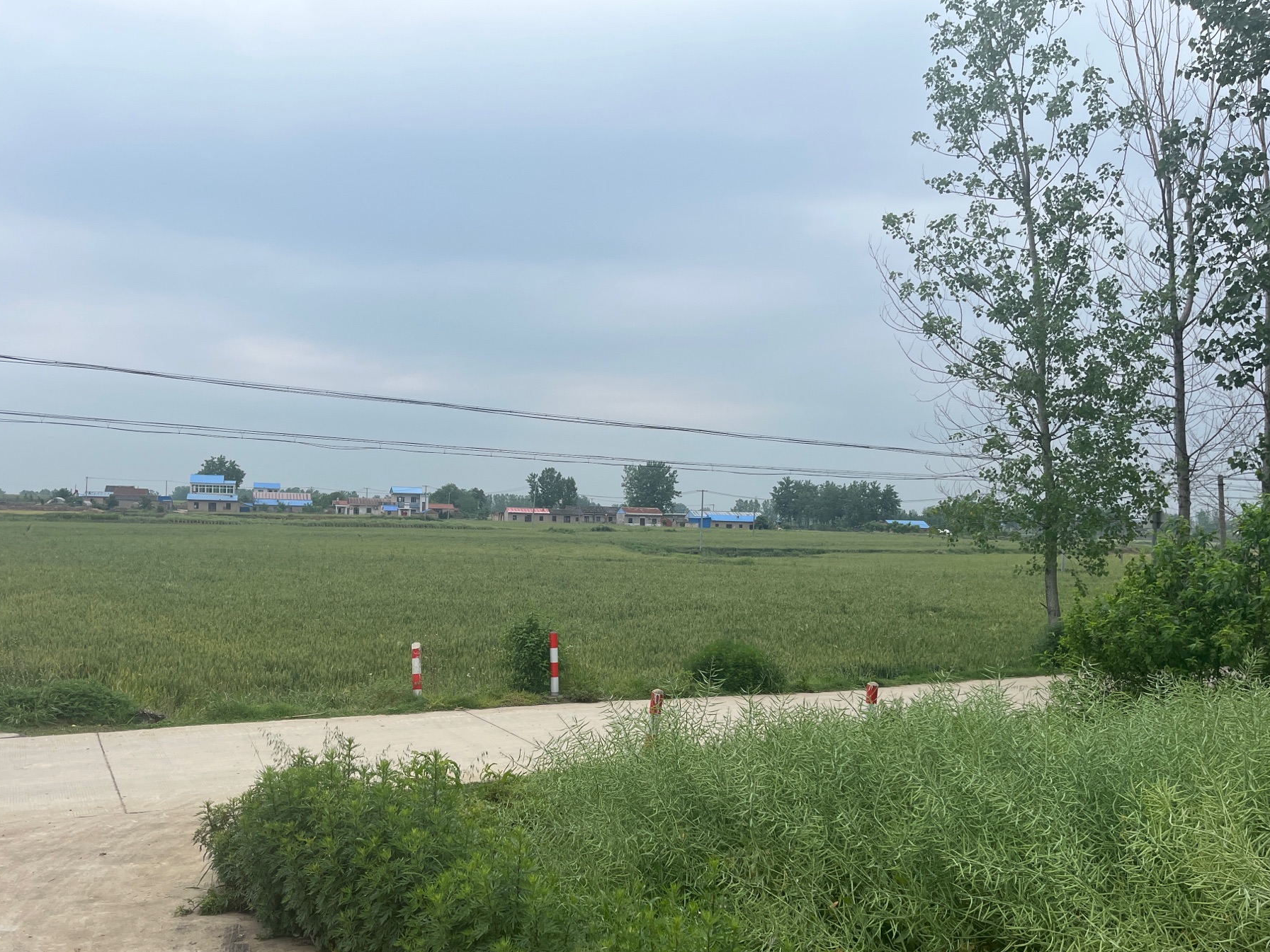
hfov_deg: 61.6
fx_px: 1064
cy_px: 524
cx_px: 598
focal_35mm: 29
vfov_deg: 48.2
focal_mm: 5.1
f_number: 1.6
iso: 50
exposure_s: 1/2179
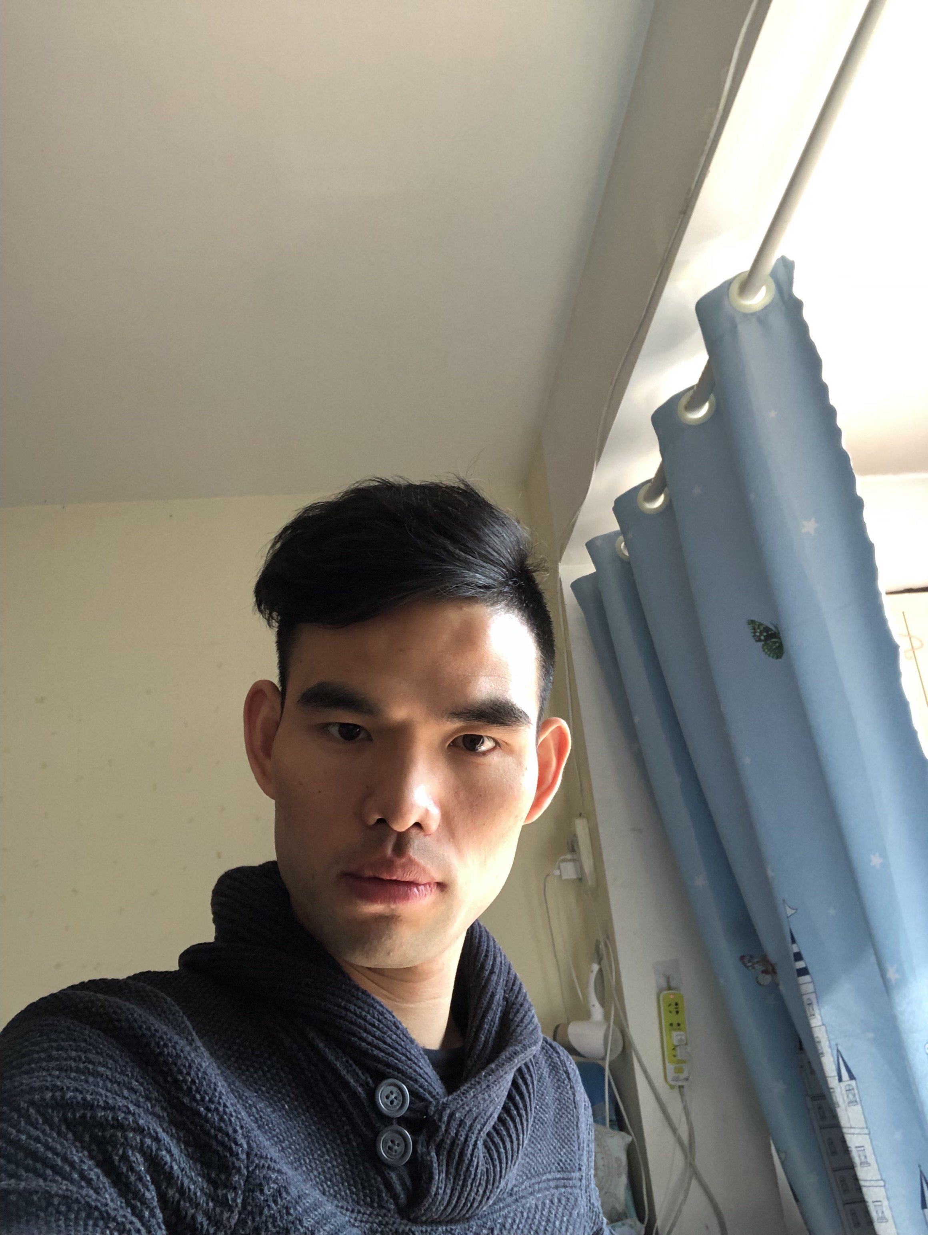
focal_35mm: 32
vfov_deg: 56.8
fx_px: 1143
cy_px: 618
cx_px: 464
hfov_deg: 44.2
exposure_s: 1/60
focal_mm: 2.87
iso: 80
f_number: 2.2
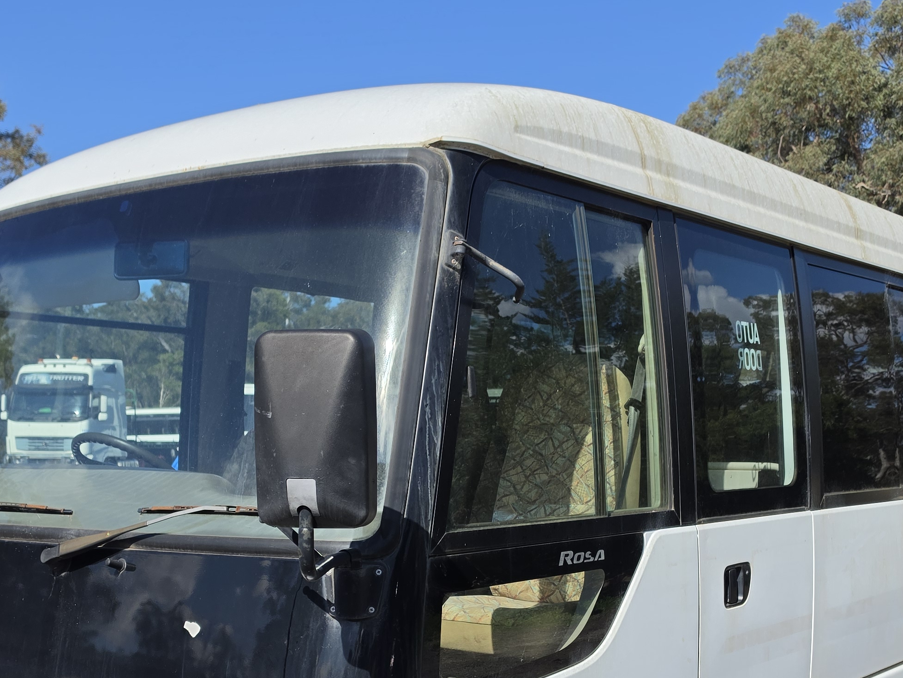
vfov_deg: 30.0
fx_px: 1226
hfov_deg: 40.4
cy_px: 559
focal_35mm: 47
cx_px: 458
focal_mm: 6.5
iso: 40
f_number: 1.4
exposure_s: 1/7939
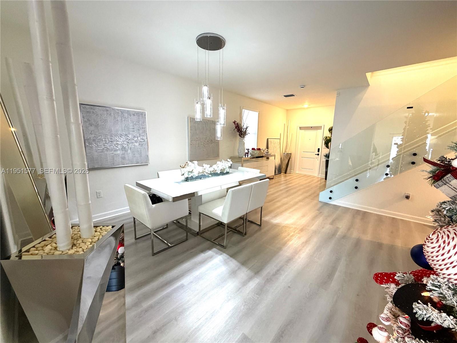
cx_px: 228
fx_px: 185
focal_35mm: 14
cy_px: 172
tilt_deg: -9.5
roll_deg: -0.7
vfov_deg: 85.7
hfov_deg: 102.1
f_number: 2.2
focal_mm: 2.22
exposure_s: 1/60
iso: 400
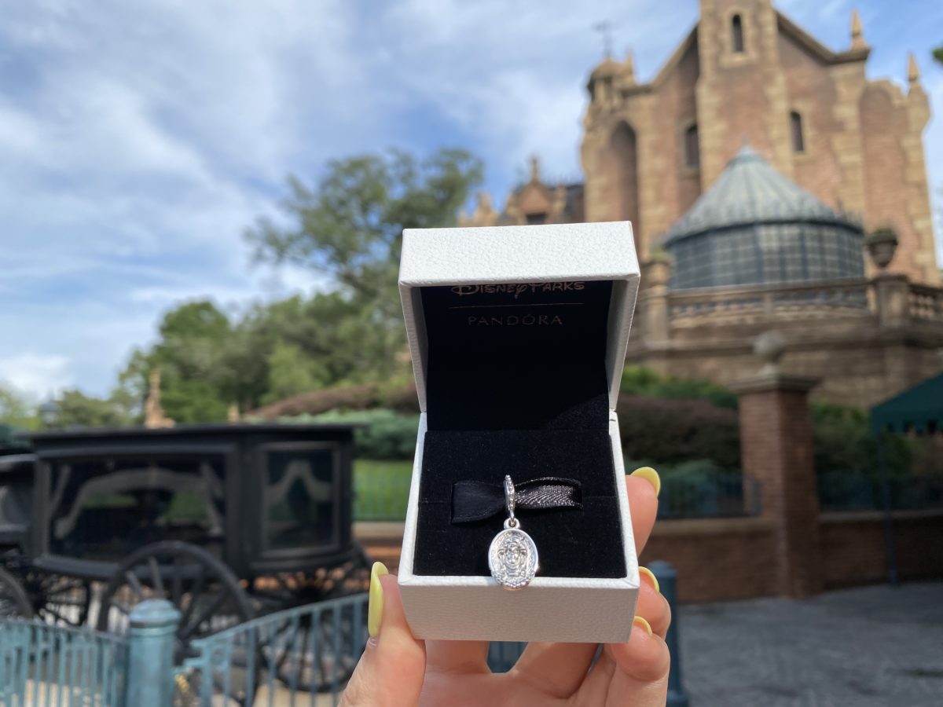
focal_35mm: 26
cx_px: 472
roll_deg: -0.9
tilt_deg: +8.7
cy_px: 354
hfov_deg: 67.3
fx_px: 708
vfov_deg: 53.1
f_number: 1.8
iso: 32
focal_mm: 4.25
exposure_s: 1/2268
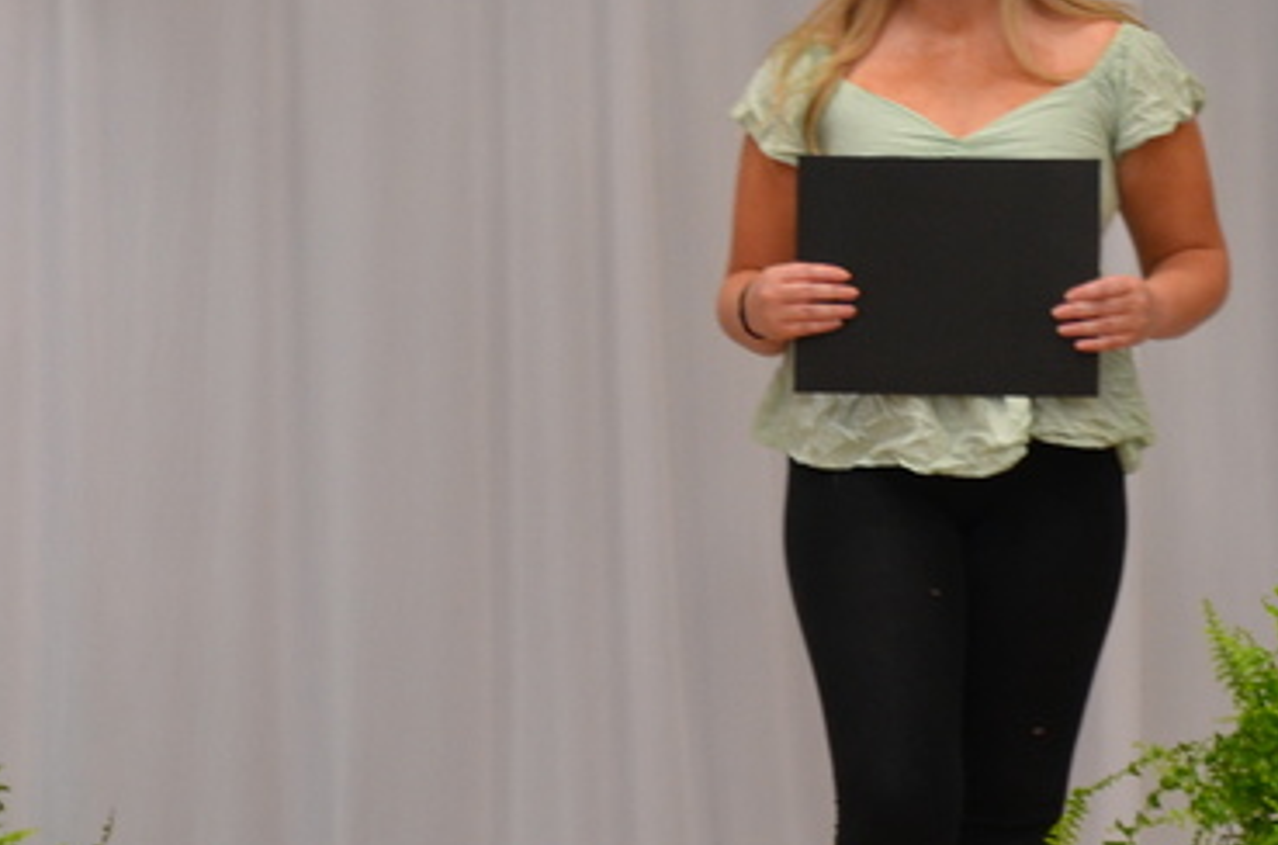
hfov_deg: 5.2
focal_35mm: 395
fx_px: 14000
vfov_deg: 3.5
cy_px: -7
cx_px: 984
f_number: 5.3
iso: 900
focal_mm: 95
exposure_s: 1/30
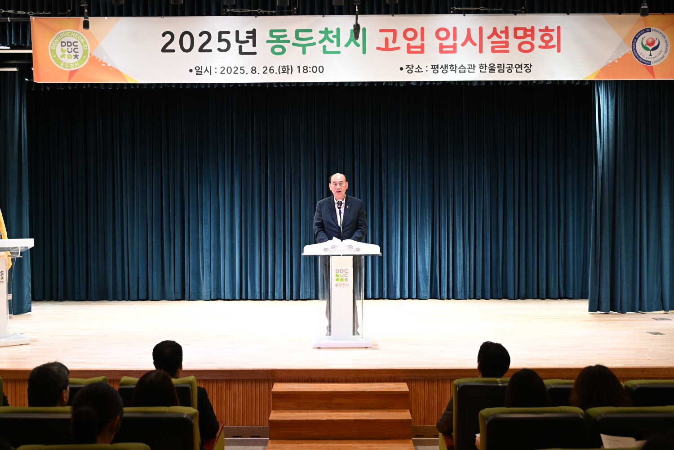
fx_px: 768
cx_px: 337
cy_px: 225
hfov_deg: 47.4
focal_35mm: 41
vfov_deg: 32.6
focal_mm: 41
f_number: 5
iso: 2000
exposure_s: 1/100
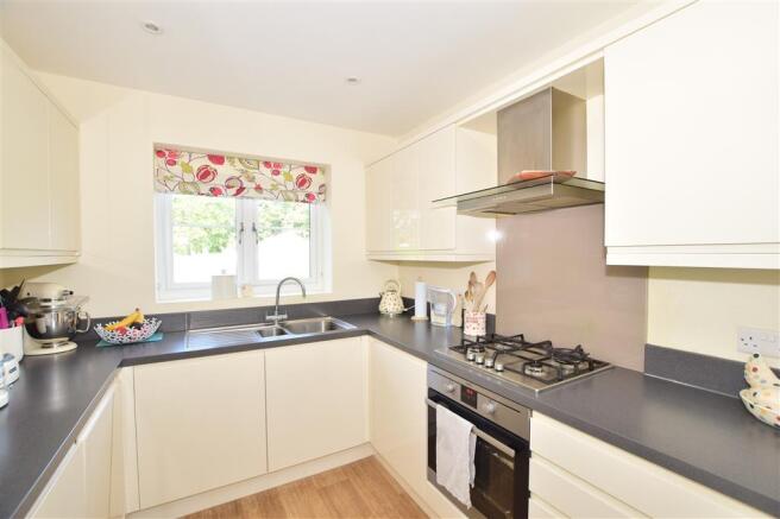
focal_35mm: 15
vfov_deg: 77.3
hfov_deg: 100.4
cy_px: 260
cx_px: 390
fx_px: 325
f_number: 8
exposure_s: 1/60
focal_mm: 10
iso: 500
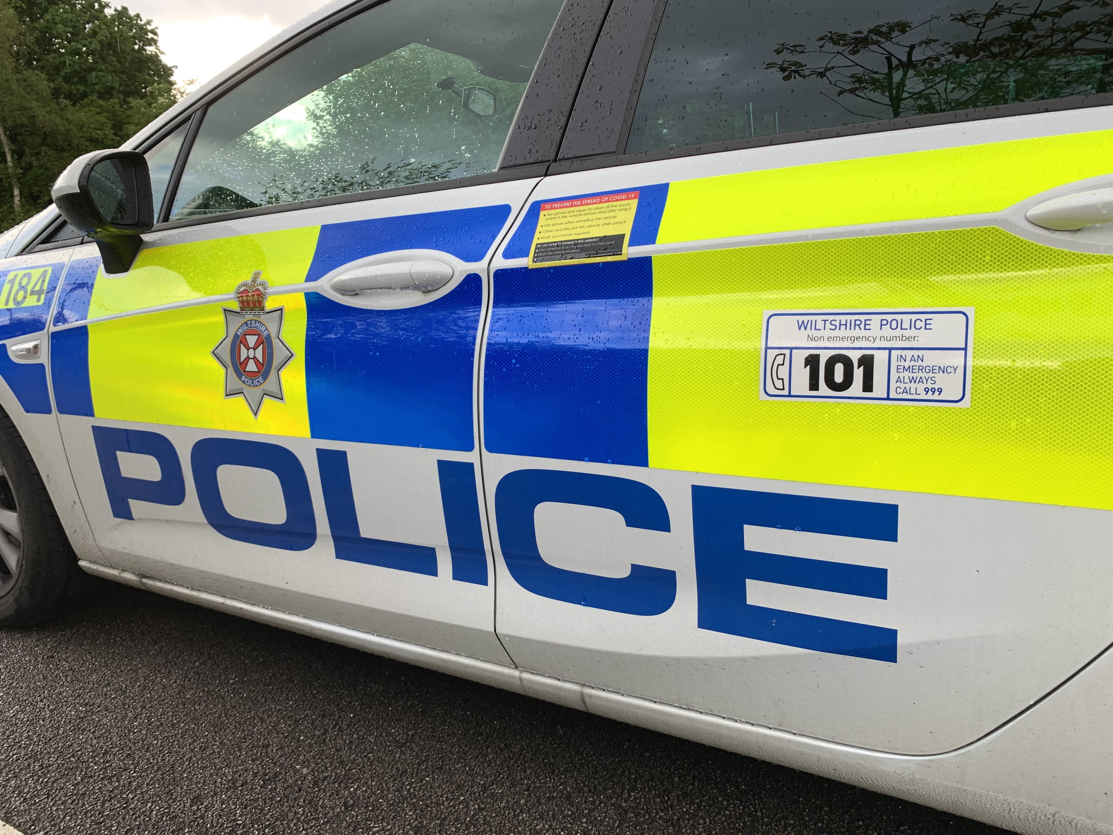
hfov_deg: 67.3
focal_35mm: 26
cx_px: 556
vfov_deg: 53.1
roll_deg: +0.7
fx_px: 836
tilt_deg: -10.1
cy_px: 418
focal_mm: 4.25
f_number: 1.8
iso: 25
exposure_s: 1/229
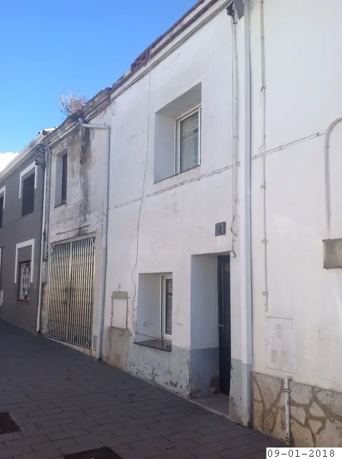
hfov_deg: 40.6
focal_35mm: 35
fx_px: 463
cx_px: 171
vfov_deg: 52.7
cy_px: 230
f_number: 2.4
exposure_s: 1/756
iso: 50
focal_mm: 4.28
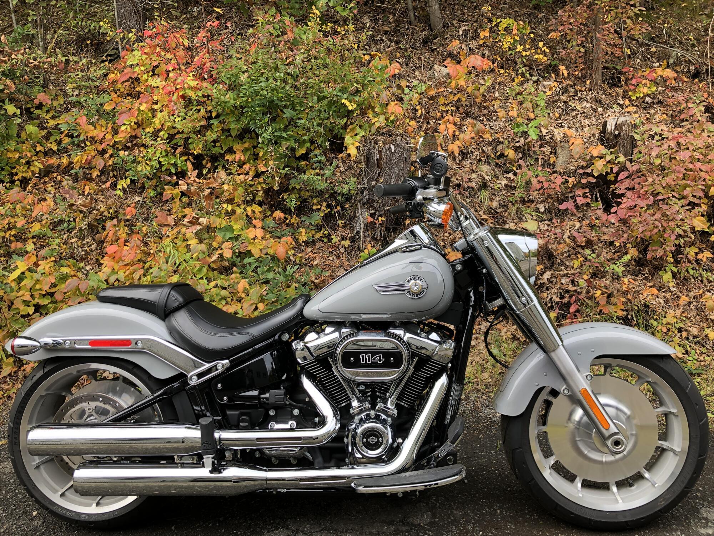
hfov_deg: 63.4
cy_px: 268
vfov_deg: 49.7
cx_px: 357
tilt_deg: -5.9
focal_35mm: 28
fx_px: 578
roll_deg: +3.0
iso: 20
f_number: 1.8
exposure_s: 1/193
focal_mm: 4
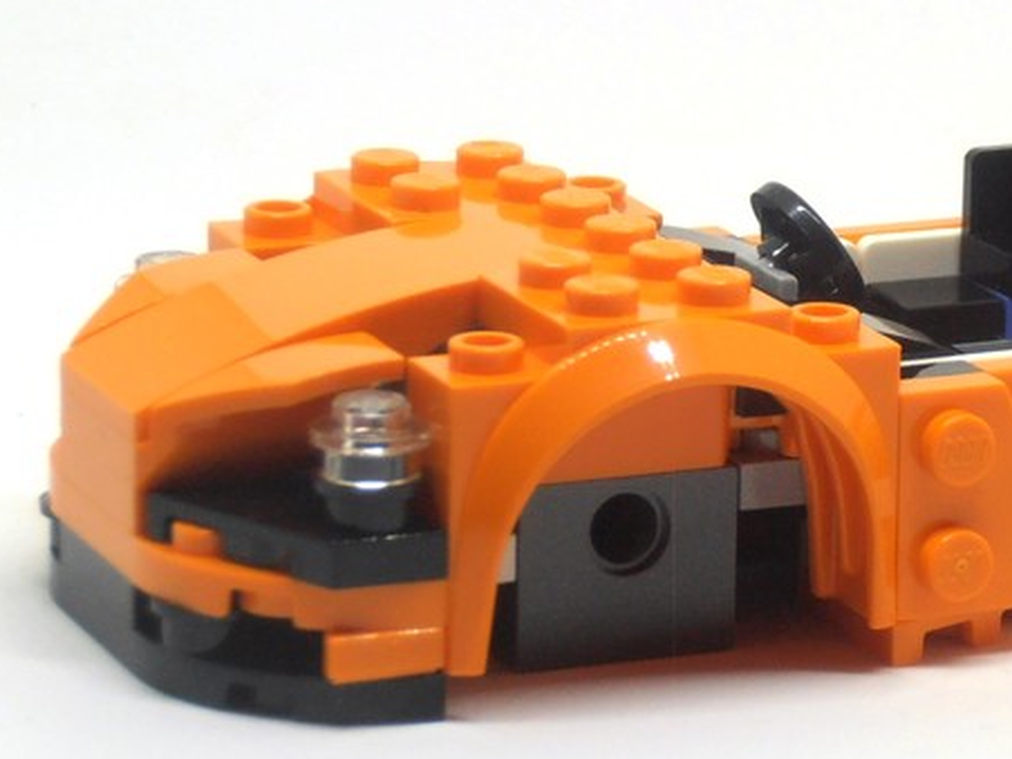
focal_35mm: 221
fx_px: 6461
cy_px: 339
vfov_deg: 6.7
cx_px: 992
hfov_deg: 8.9
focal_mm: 19.64
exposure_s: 1/30
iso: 125
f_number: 5.5
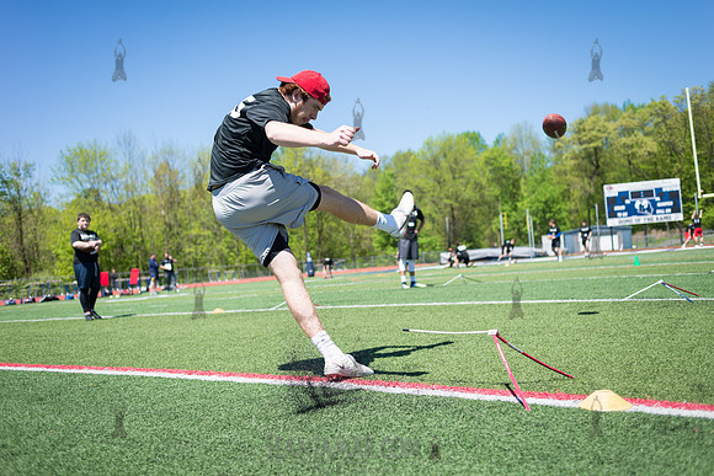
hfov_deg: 54.4
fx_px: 694
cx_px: 357
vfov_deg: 37.9
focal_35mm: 35
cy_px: 238
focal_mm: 35
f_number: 3.2
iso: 125
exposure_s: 1/2000
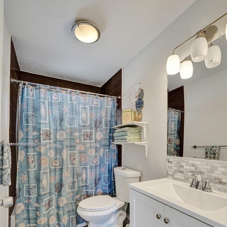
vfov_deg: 79.0
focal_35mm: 18
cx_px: 114
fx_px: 134
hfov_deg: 80.7
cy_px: 145
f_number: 4
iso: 1250
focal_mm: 14
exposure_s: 1/400
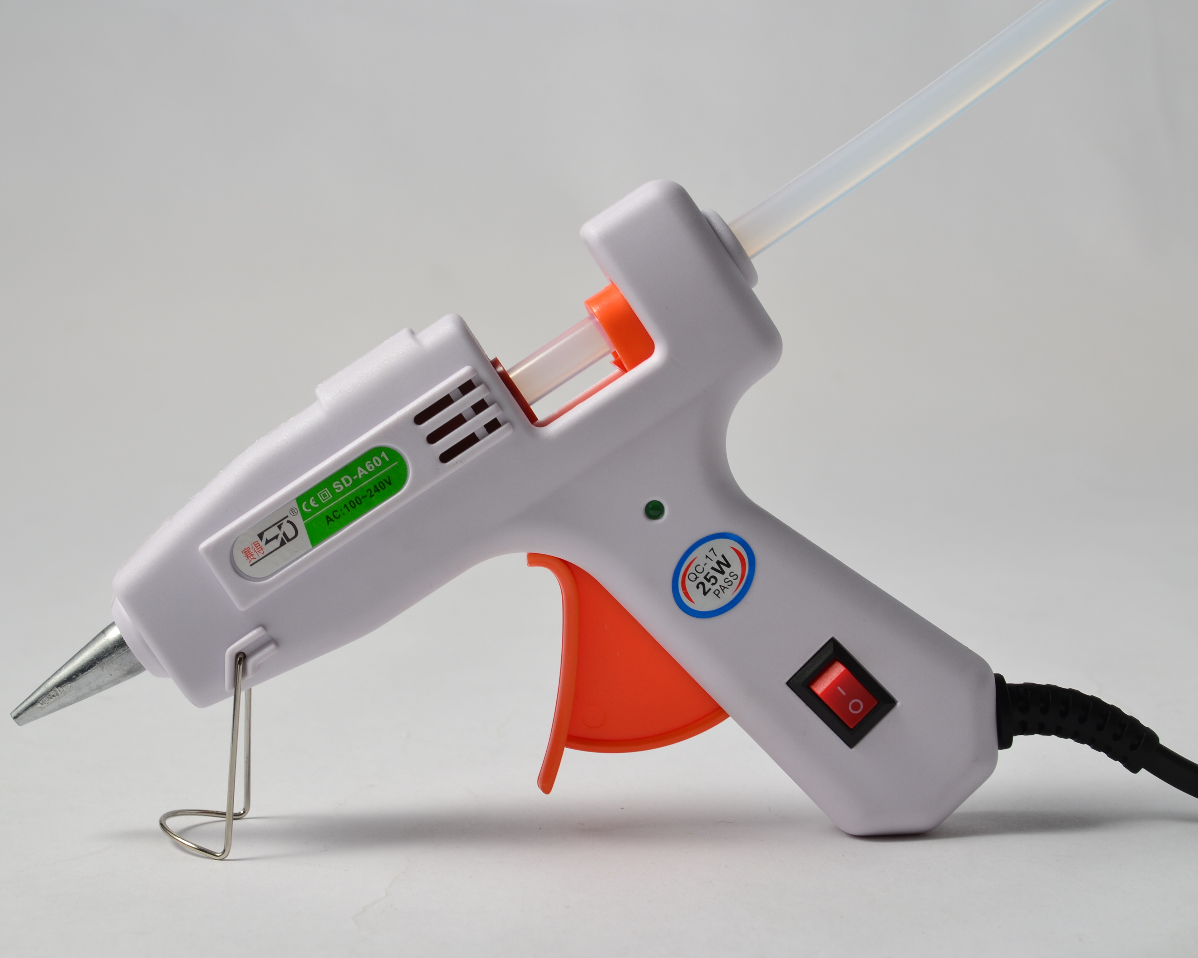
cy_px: 479
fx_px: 2518
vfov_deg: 21.6
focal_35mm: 71
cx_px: 499
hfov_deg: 26.7
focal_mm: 42
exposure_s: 1/80
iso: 100
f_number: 11
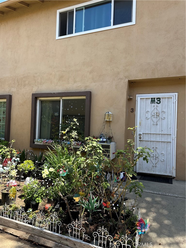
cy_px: 124
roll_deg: -3.5
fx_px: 172
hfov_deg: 56.8
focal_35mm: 24
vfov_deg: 71.6
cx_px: 93
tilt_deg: +1.5
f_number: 1.78
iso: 80
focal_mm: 6.86
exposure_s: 1/685
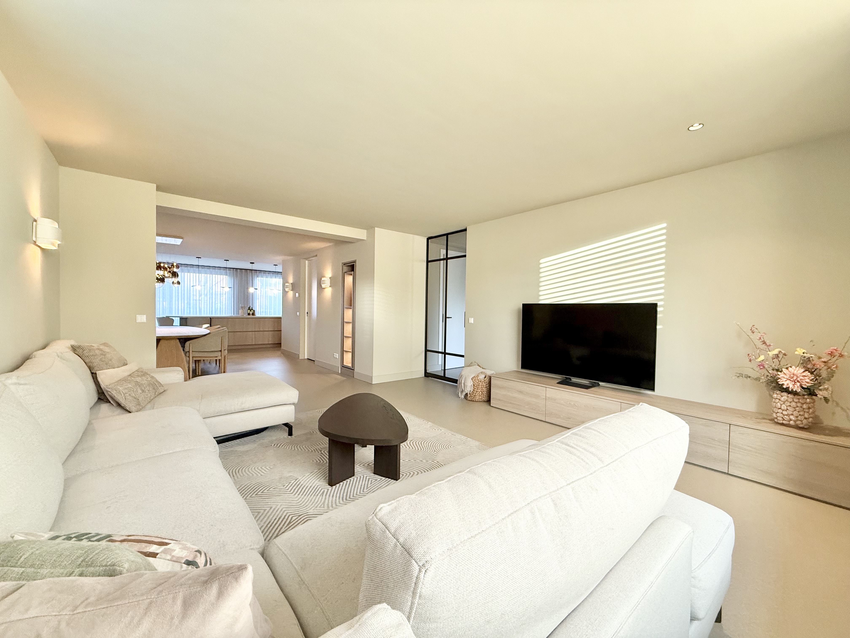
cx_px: 425
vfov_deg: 85.7
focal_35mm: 14
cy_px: 319
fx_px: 344
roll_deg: -0.9
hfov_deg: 102.1
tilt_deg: -1.2
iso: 320
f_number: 2.2
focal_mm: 2.22
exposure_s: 1/50
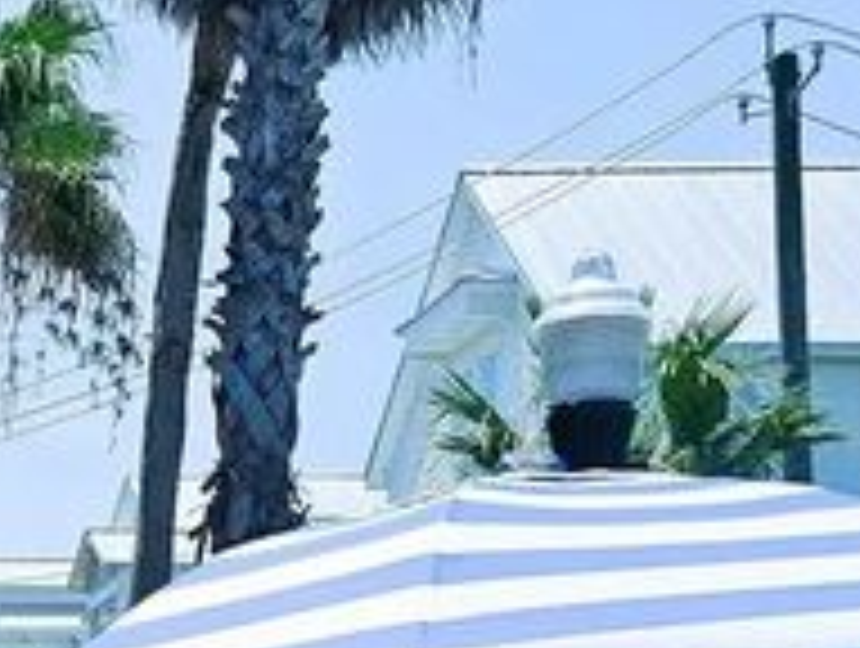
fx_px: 3062
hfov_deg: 14.3
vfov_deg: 11.5
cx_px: -653
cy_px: 999
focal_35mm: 123
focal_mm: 6.3
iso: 10
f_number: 1.7
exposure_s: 1/997
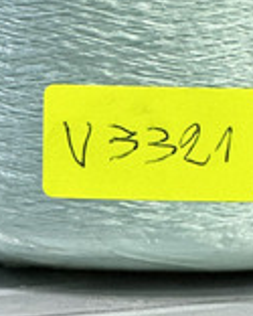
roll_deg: -0.7
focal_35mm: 386
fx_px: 3609
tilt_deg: -3.2
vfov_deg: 4.9
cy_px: -348
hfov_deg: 4.0
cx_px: 158
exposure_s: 1/33
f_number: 2.8
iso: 125
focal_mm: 9
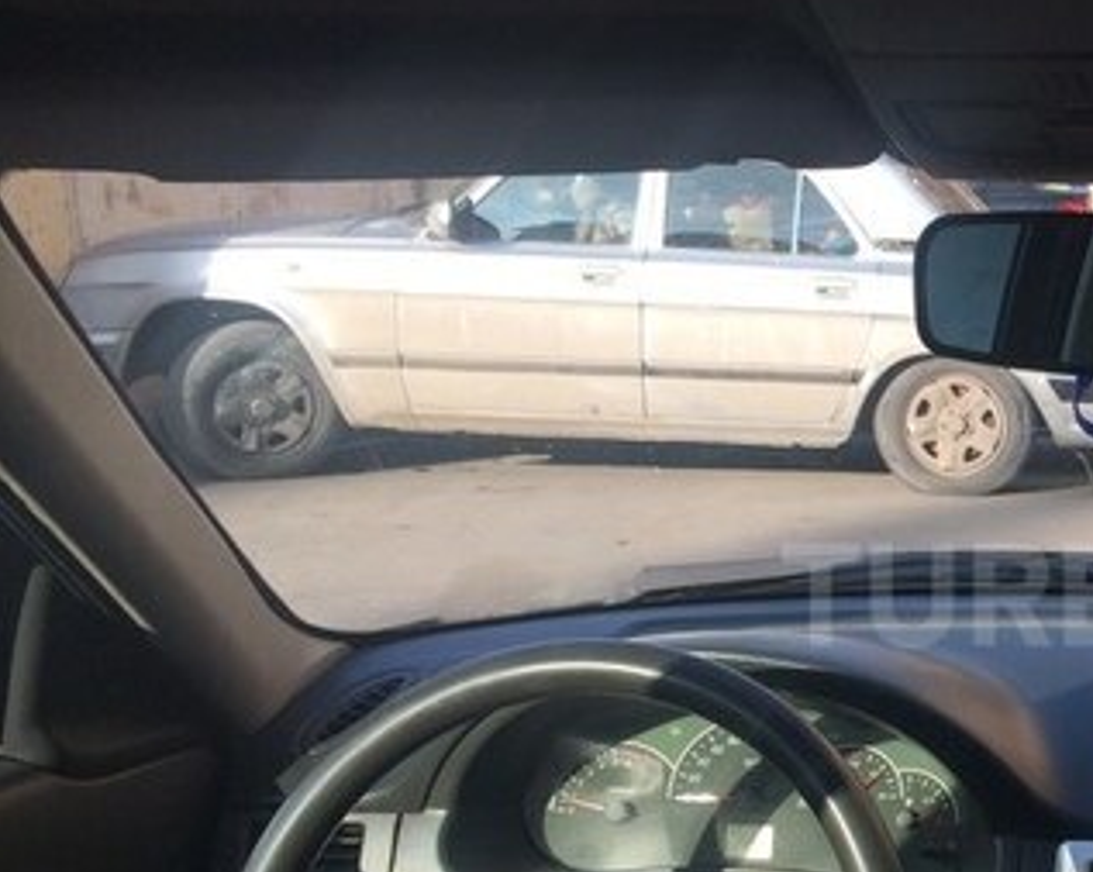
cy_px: 595
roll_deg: -0.4
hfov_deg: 29.5
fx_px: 1907
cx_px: 1134
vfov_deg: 25.6
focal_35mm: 59
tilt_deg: -12.5
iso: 32
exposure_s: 1/513
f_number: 2.2
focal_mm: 4.15
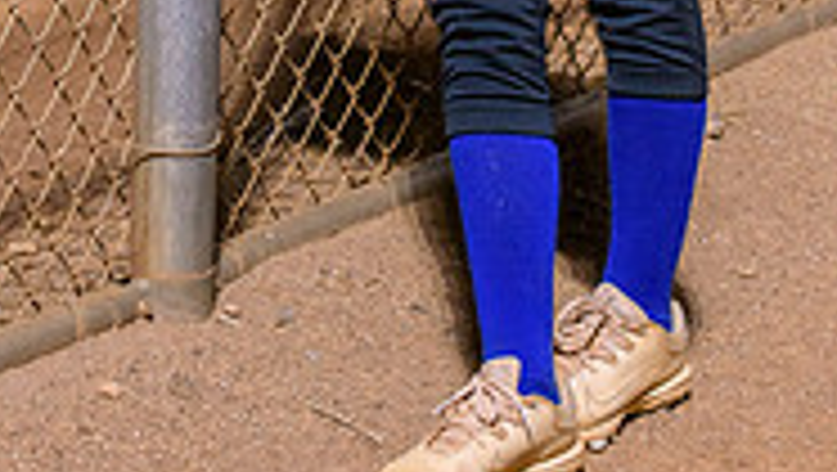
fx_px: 3932
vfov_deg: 6.7
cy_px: -436
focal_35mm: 177
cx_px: 428
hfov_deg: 12.2
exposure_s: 1/250
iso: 4000
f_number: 5
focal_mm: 70
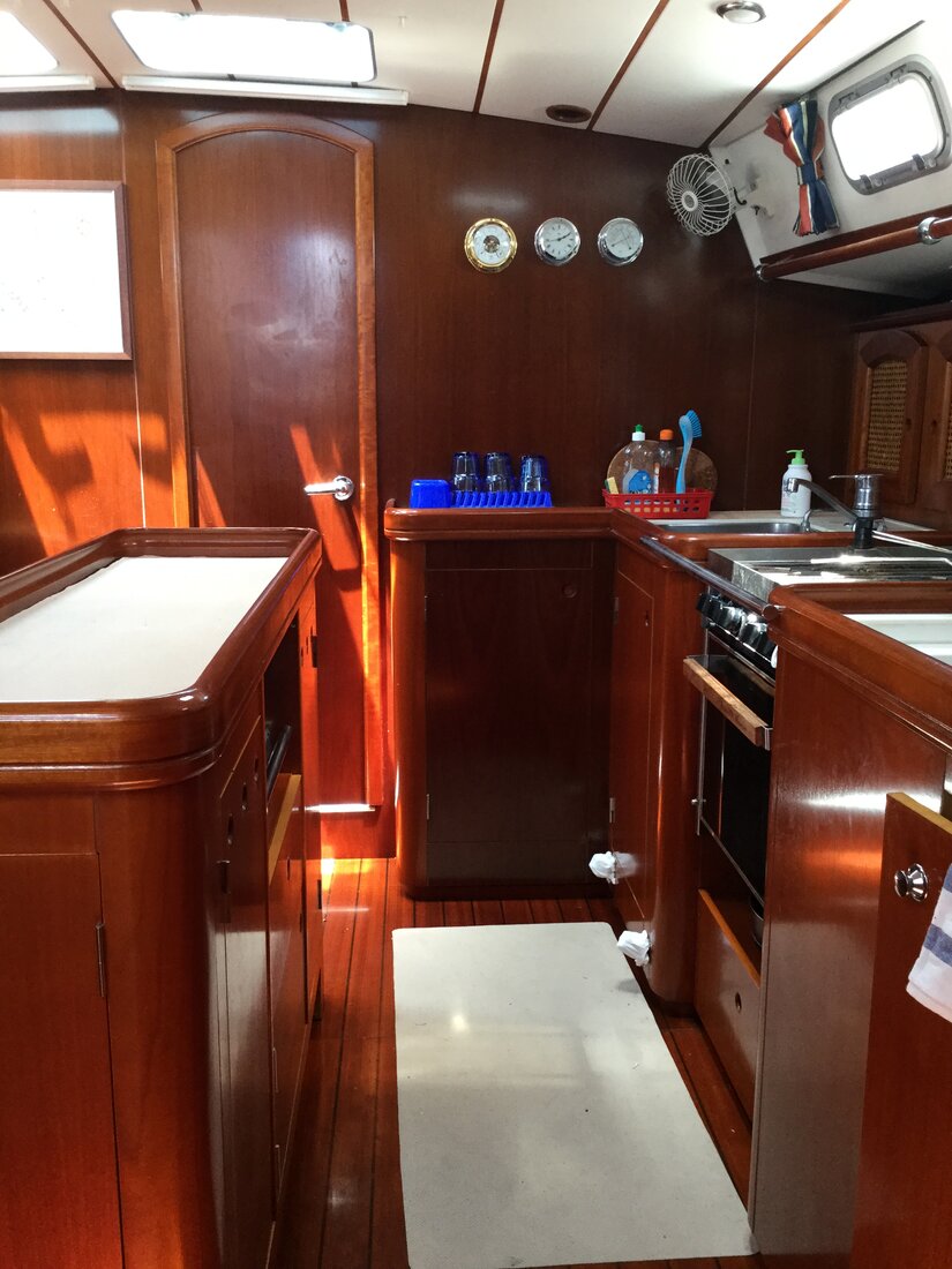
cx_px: 476
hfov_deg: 45.4
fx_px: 1137
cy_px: 634
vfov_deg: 58.4
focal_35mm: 31
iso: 125
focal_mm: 3.3
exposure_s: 1/33
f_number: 2.4
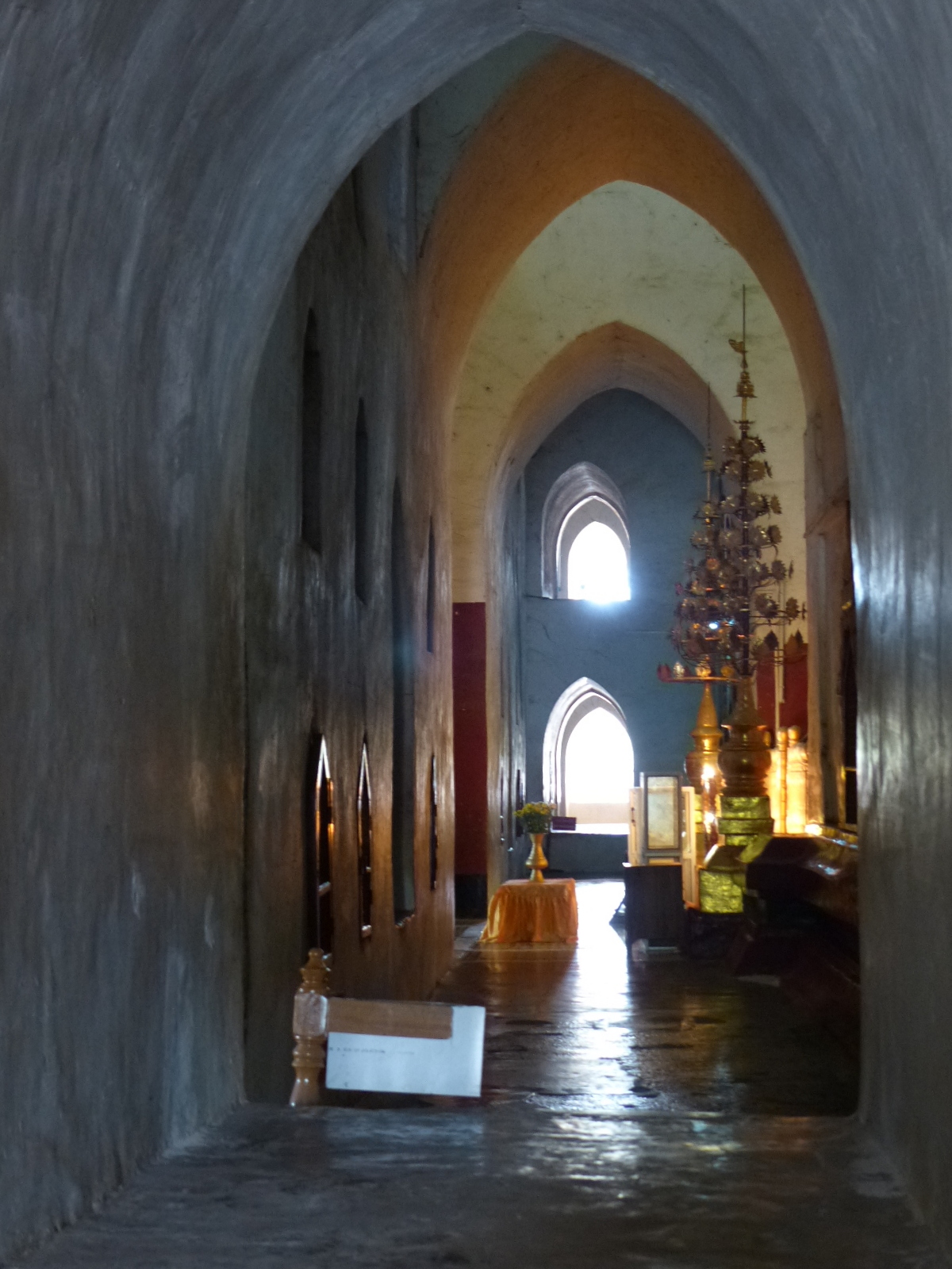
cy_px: 634
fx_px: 2237
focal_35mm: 61
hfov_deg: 24.0
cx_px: 476
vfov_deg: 31.7
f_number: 2.8
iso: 400
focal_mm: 10.9
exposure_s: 1/8
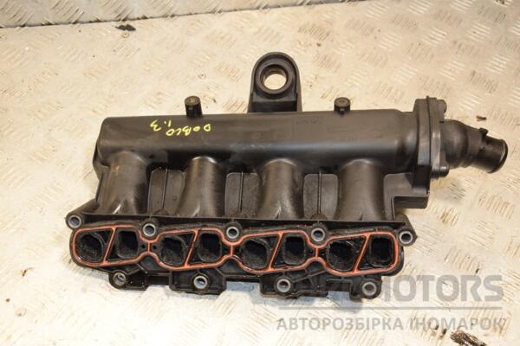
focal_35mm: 45
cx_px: 260
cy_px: 173
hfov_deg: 43.6
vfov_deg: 29.9
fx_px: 650
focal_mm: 30
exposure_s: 1/200
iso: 800
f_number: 5.6
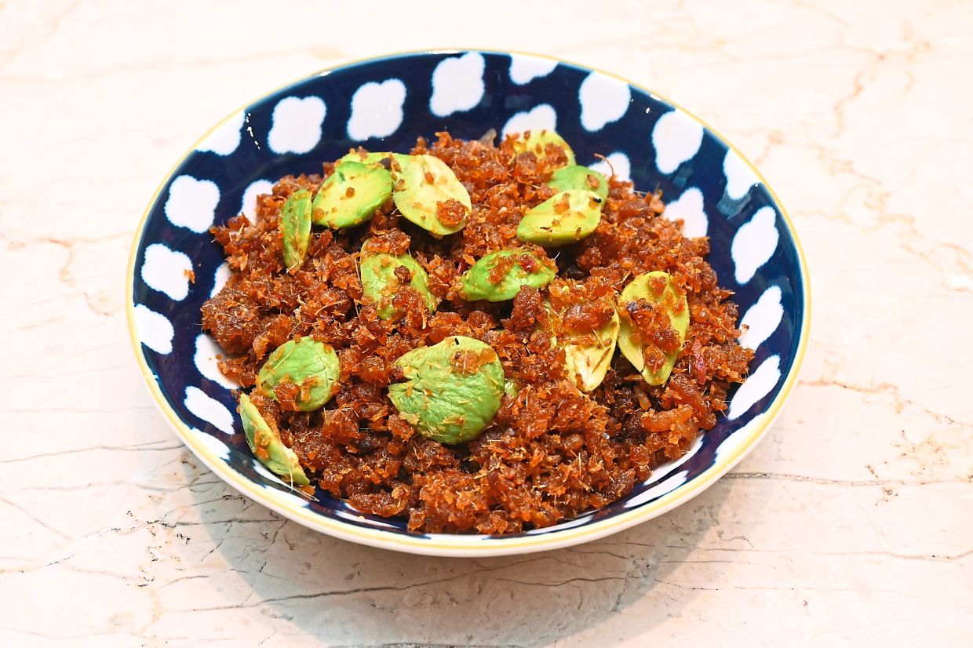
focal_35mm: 47
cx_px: 486
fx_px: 1277
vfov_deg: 28.5
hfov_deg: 41.7
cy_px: 324
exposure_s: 1/60
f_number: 8
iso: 3200
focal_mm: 31.5
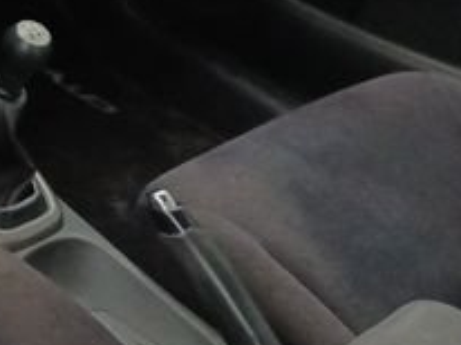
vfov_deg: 14.6
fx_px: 1344
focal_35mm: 101
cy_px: 83
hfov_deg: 17.8
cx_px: -195
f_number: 1.8
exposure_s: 1/15
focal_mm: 3.98
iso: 1000
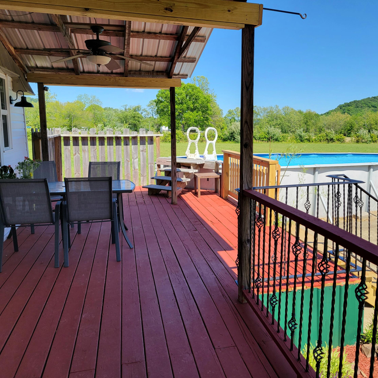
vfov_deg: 52.5
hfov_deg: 52.2
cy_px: 188
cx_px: 228
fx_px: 383
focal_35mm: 31
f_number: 1.8
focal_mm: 5.4
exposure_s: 1/1429
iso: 40
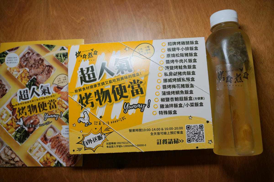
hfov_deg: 58.7
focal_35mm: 32
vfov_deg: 41.1
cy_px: 91
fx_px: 244
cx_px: 137
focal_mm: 32
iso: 100
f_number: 4
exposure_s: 1/60
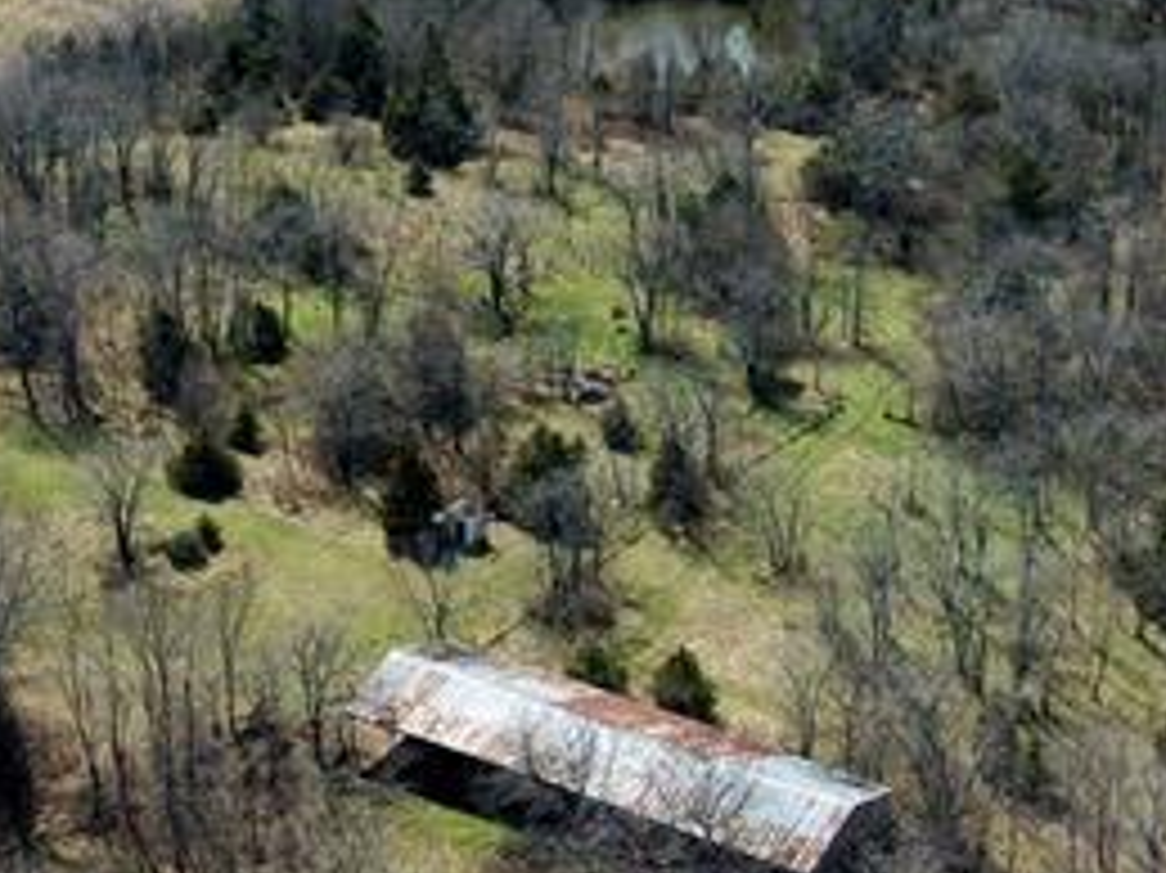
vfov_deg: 15.4
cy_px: 166
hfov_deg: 20.6
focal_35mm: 95
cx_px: 675
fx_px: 3198
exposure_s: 1/8000
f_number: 1.8
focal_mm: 8.67
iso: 400
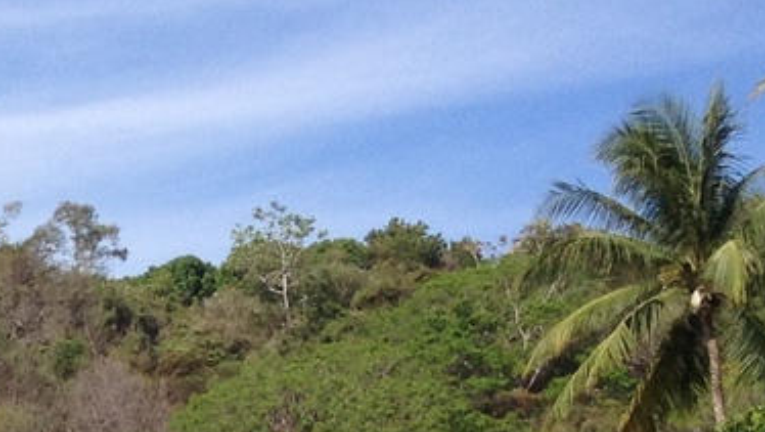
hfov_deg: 12.5
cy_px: 962
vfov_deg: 7.1
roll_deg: -0.4
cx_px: -403
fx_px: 3309
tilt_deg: -2.5
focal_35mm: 163
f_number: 2.4
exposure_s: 1/1842
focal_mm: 4.28
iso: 50
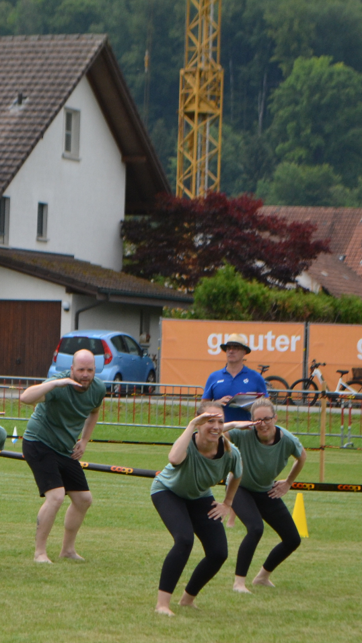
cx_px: -9
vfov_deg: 11.6
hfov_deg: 6.5
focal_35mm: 185
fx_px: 3158
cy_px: 415
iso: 400
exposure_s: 1/1250
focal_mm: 55
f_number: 5.6
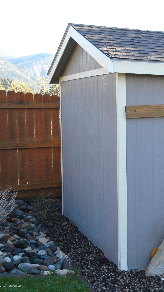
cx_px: 208
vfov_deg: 33.8
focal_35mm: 62
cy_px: 147
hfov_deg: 18.2
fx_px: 479
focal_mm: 26
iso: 640
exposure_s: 1/250
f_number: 8
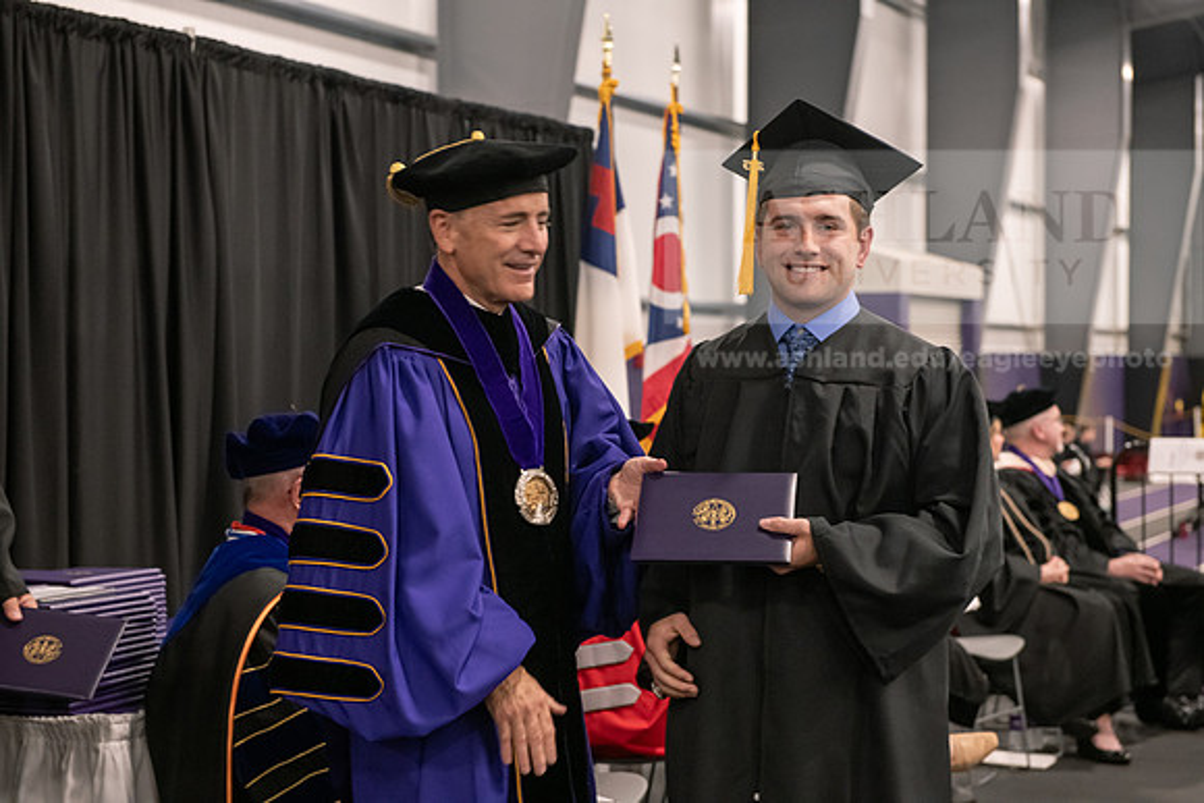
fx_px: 2342
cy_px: 402
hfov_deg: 28.8
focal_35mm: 70
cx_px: 602
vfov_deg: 19.5
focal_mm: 70
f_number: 5
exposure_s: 1/125
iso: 2500
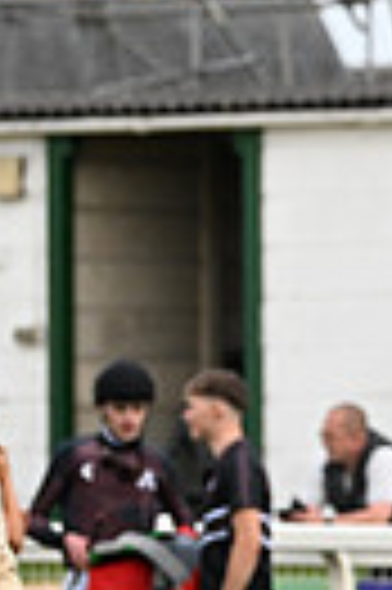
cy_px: 489
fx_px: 8875
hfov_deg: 2.5
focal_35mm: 542
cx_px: 1036
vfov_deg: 3.8
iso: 1600
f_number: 3.5
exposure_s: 1/1000
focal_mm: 122
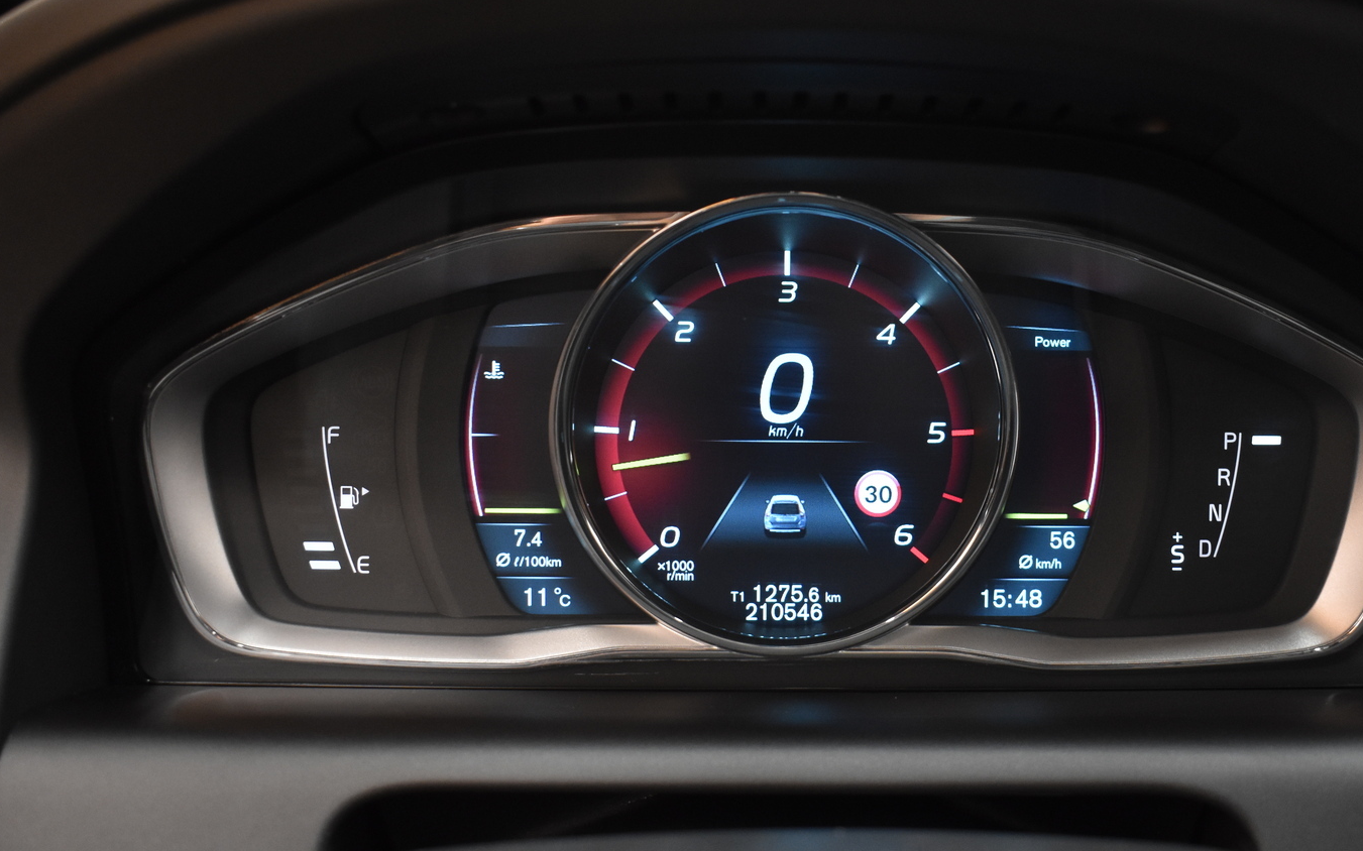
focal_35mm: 44
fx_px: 1634
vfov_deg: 29.2
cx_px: 771
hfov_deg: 45.2
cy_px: 419
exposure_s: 1/40
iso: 1600
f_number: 3.8
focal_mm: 24
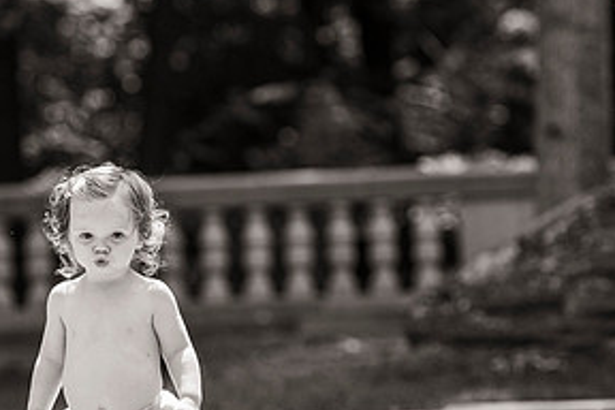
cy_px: 264
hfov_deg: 5.4
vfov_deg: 3.6
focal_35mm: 379
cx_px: 248
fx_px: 6474
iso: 640
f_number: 4
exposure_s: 1/1600
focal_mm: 180
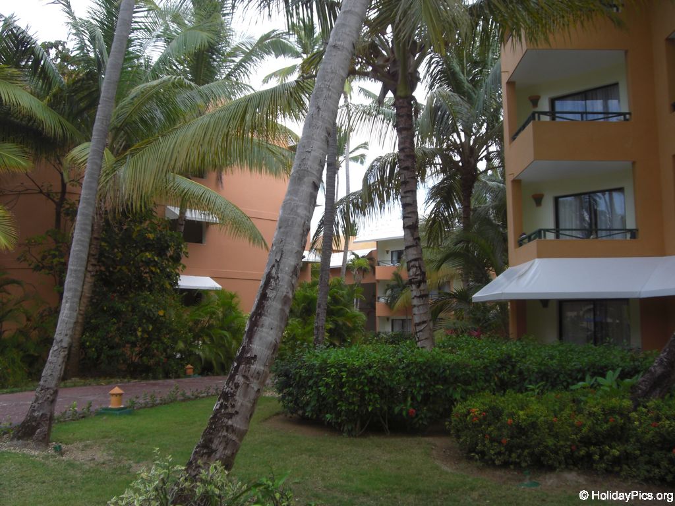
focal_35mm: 38
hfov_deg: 49.0
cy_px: 253
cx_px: 338
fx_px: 741
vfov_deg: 37.7
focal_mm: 6.2
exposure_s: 1/160
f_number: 2.7
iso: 64
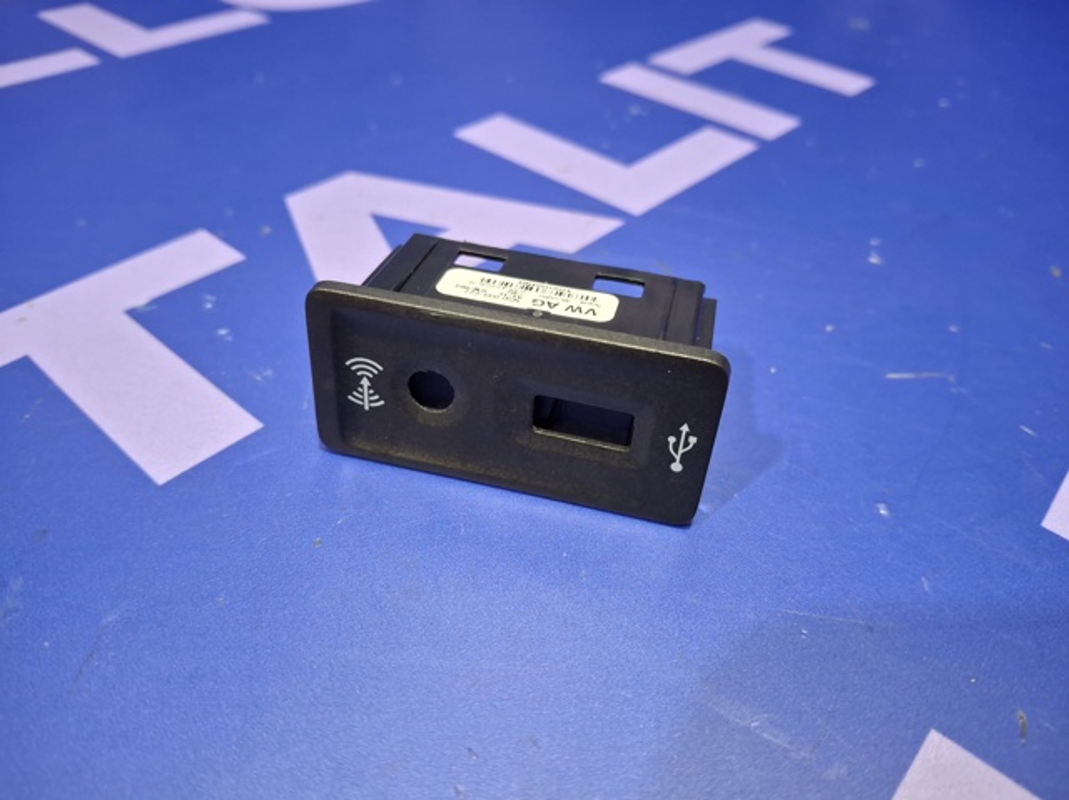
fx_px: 771
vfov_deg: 54.8
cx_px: 534
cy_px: 400
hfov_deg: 69.4
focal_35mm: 25
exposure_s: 1/33
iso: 250
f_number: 1.8
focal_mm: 4.69
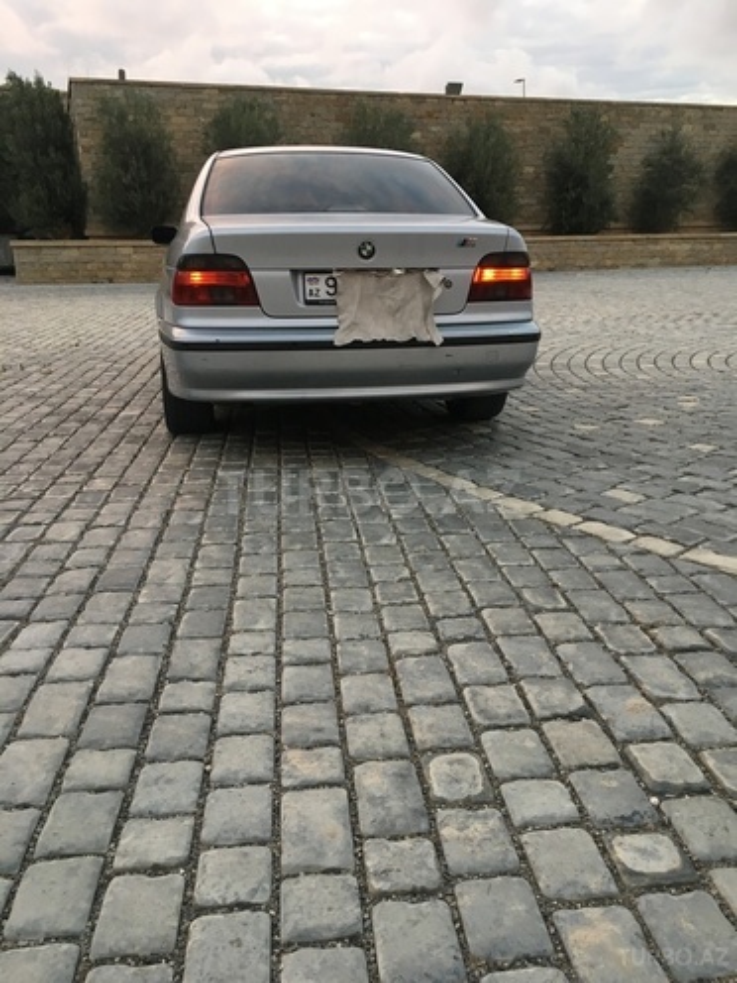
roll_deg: -0.5
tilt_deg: -16.7
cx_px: 368
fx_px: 823
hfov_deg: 48.2
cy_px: 492
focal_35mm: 29
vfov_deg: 61.7
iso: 80
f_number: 2.2
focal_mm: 4.15
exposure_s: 1/33
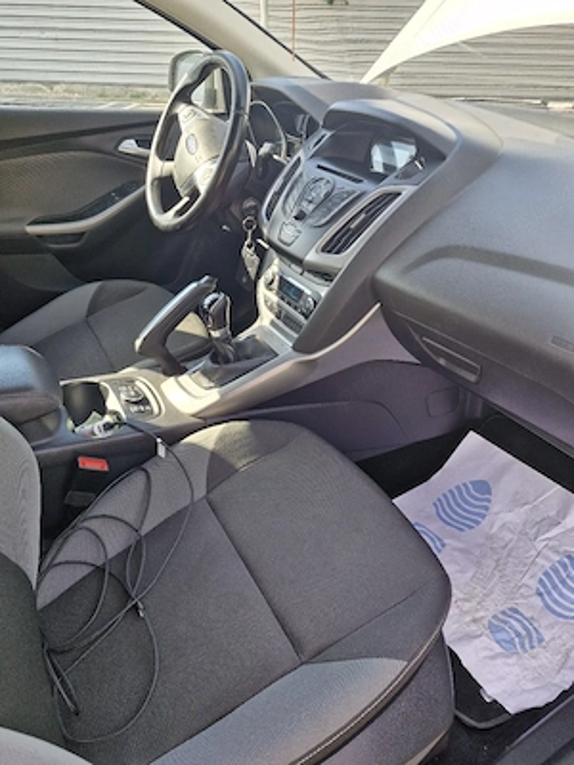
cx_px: 287
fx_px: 509
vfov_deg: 73.9
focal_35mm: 23
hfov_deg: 58.9
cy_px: 382
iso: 50
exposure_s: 1/182
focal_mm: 5.54
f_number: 1.8
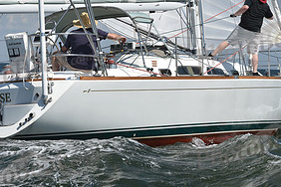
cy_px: 5
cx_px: 144
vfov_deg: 9.5
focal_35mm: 144
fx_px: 1124
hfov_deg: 14.3
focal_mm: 70
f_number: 11
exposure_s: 1/1250
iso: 320
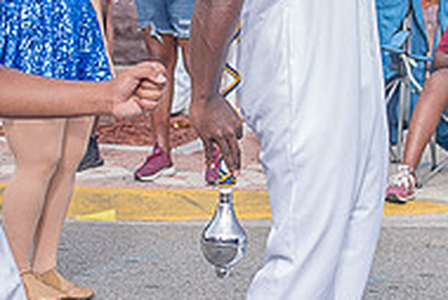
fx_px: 1980
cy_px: 105
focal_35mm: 159
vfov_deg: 8.6
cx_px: 236
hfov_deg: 12.9
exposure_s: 1/500
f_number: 4
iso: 100
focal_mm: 35
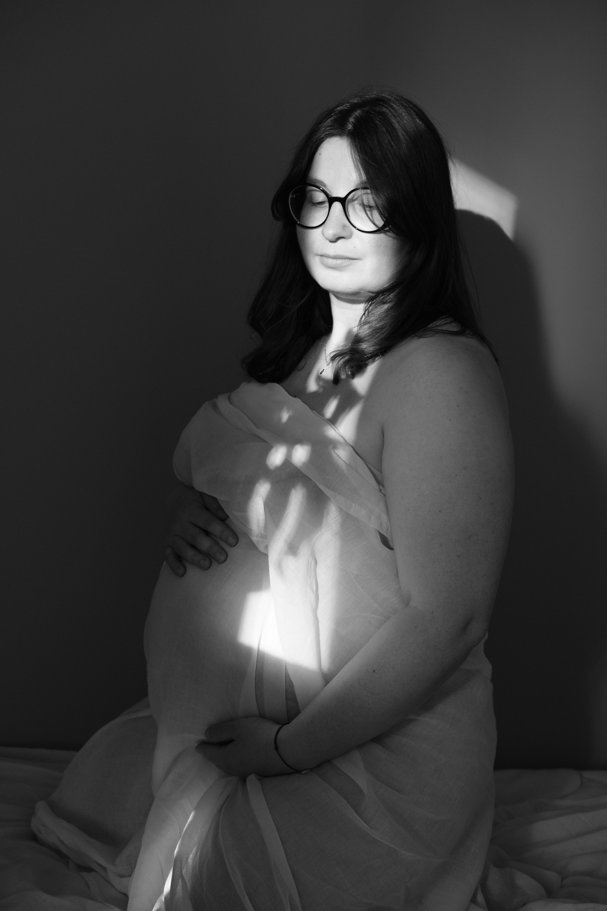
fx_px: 1340
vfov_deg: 37.5
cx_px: 304
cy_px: 456
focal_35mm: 53
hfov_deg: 25.5
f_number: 3.6
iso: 400
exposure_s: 1/160
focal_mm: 35
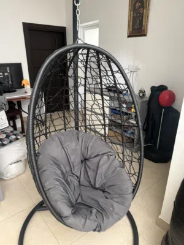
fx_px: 170
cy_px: 122
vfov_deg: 71.6
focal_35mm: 24
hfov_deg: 56.8
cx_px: 92
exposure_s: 1/34
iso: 1000
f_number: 1.78
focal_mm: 6.76
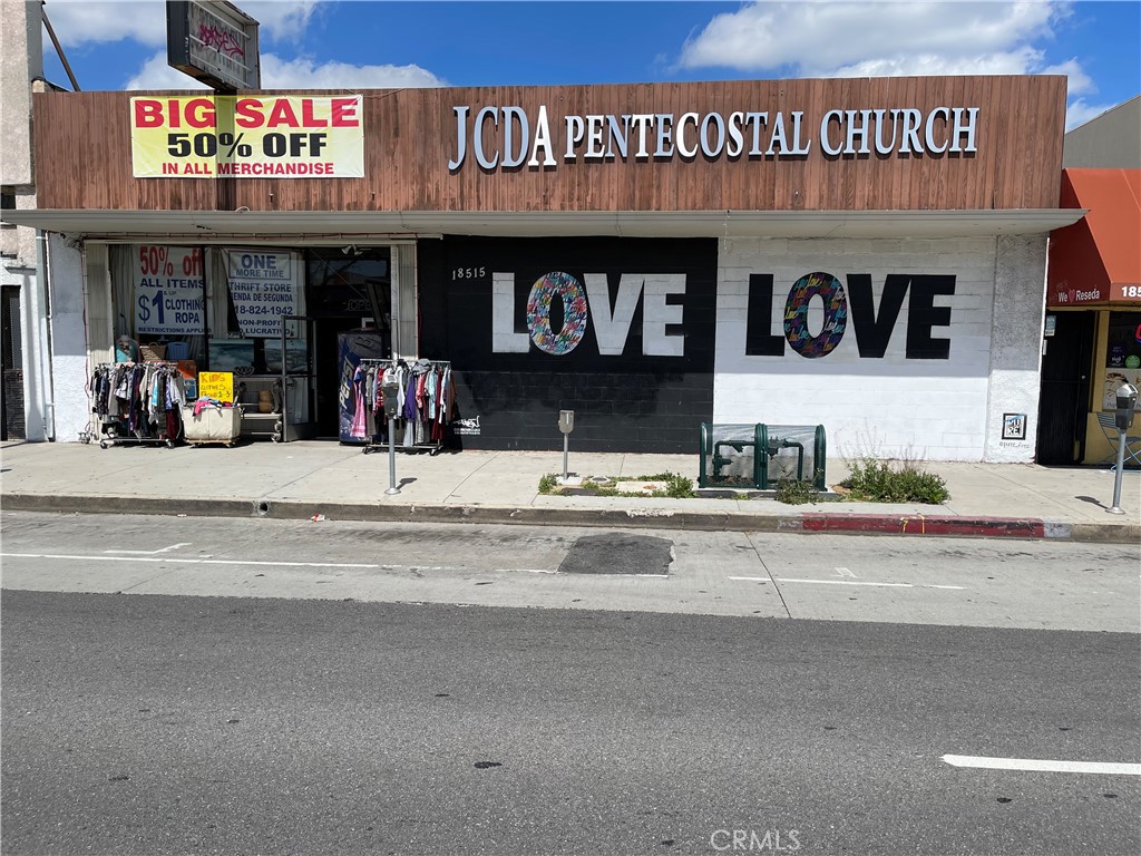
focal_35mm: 25
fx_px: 824
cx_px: 570
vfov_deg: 54.9
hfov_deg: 69.4
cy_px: 428
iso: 32
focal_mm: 5.1
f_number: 1.6
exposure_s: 1/5128
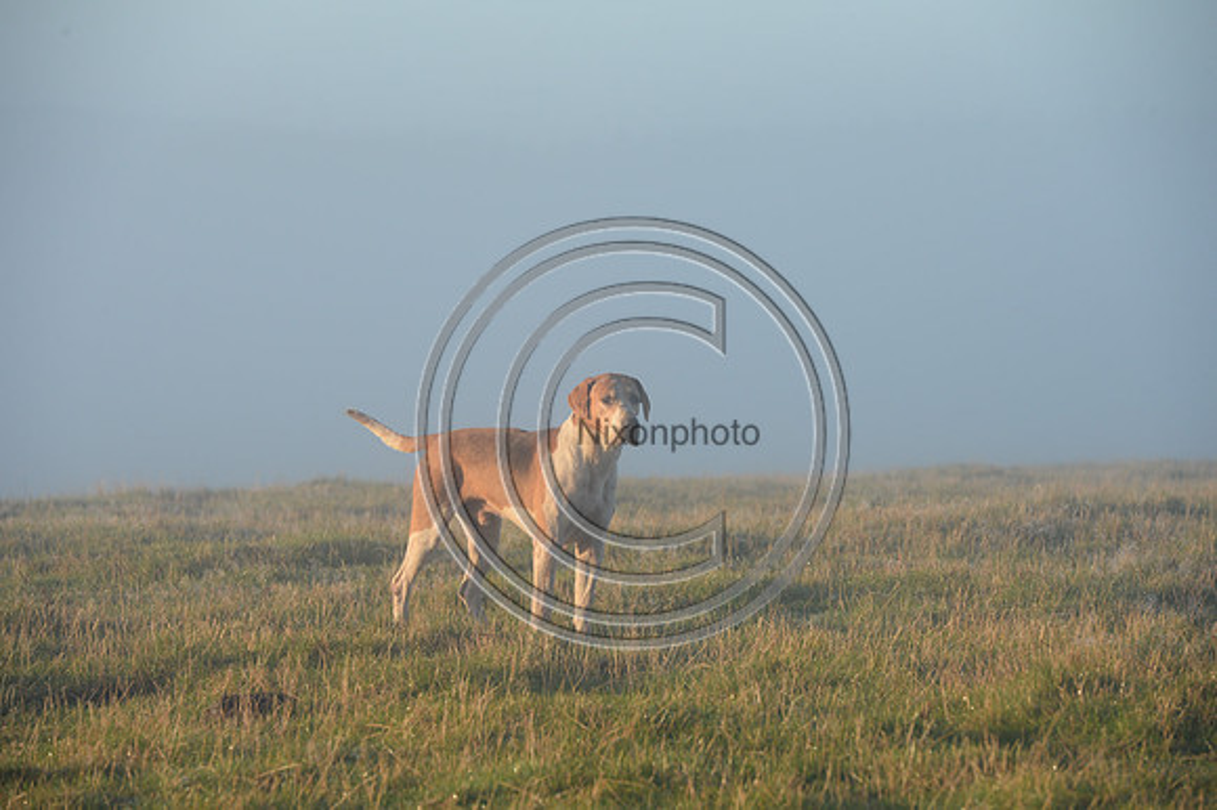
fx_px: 6757
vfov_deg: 6.9
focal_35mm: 200
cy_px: 405
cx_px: 608
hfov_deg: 10.3
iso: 1250
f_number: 9
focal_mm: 200
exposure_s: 1/1000
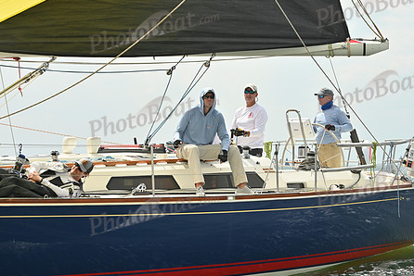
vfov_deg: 9.6
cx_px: 268
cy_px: 151
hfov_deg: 14.3
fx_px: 1646
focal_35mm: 143
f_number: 8
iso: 320
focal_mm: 110
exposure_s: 1/1250
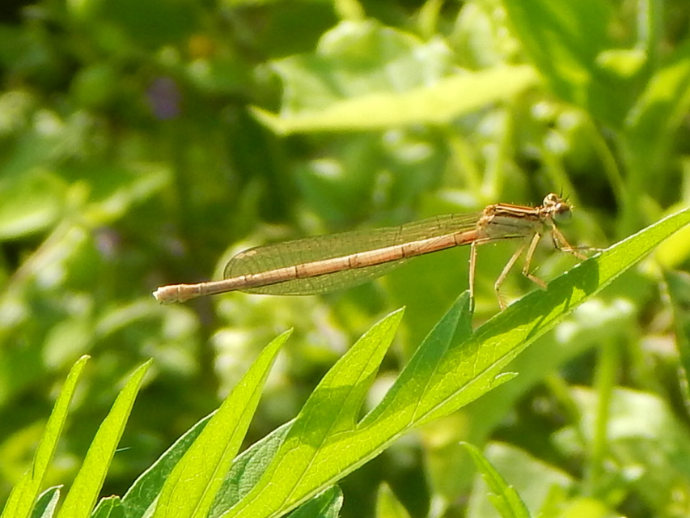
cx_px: 345
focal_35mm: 93
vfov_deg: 15.9
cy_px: 259
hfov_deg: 21.1
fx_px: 1854
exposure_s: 1/400
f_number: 4.4
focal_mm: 16.6
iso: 125
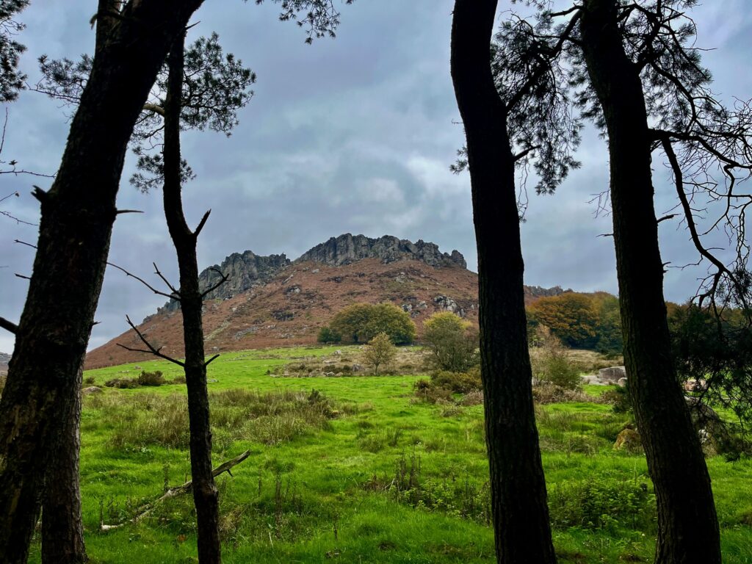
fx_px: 565
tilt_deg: +13.6
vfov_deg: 53.1
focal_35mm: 26
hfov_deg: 67.3
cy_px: 282
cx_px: 376
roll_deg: +0.1
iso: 50
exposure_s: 1/833
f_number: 1.6
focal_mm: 5.1
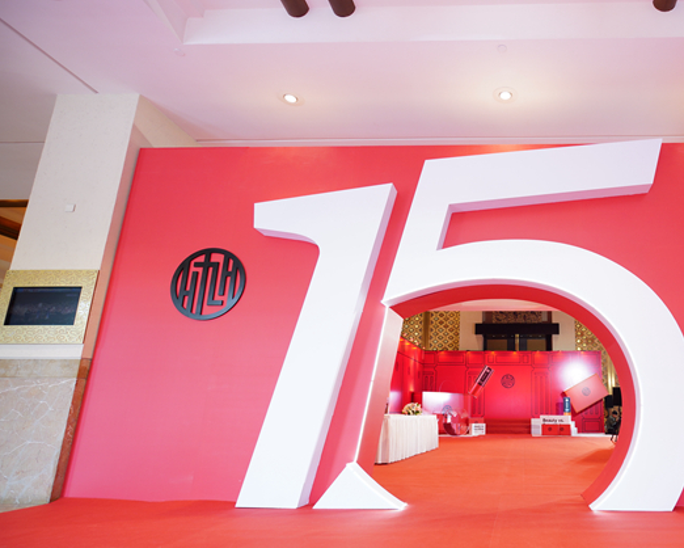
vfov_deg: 60.8
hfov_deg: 68.0
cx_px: 511
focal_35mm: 23
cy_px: 299
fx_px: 466
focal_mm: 16
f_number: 4
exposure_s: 1/50
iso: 640
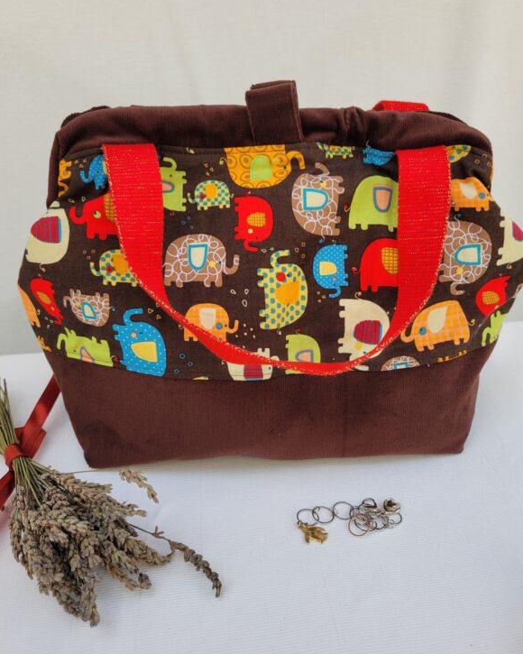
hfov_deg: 51.5
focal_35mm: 28
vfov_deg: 62.2
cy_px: 341
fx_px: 542
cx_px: 267
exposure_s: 1/895
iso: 40
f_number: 1.8
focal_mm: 5.4
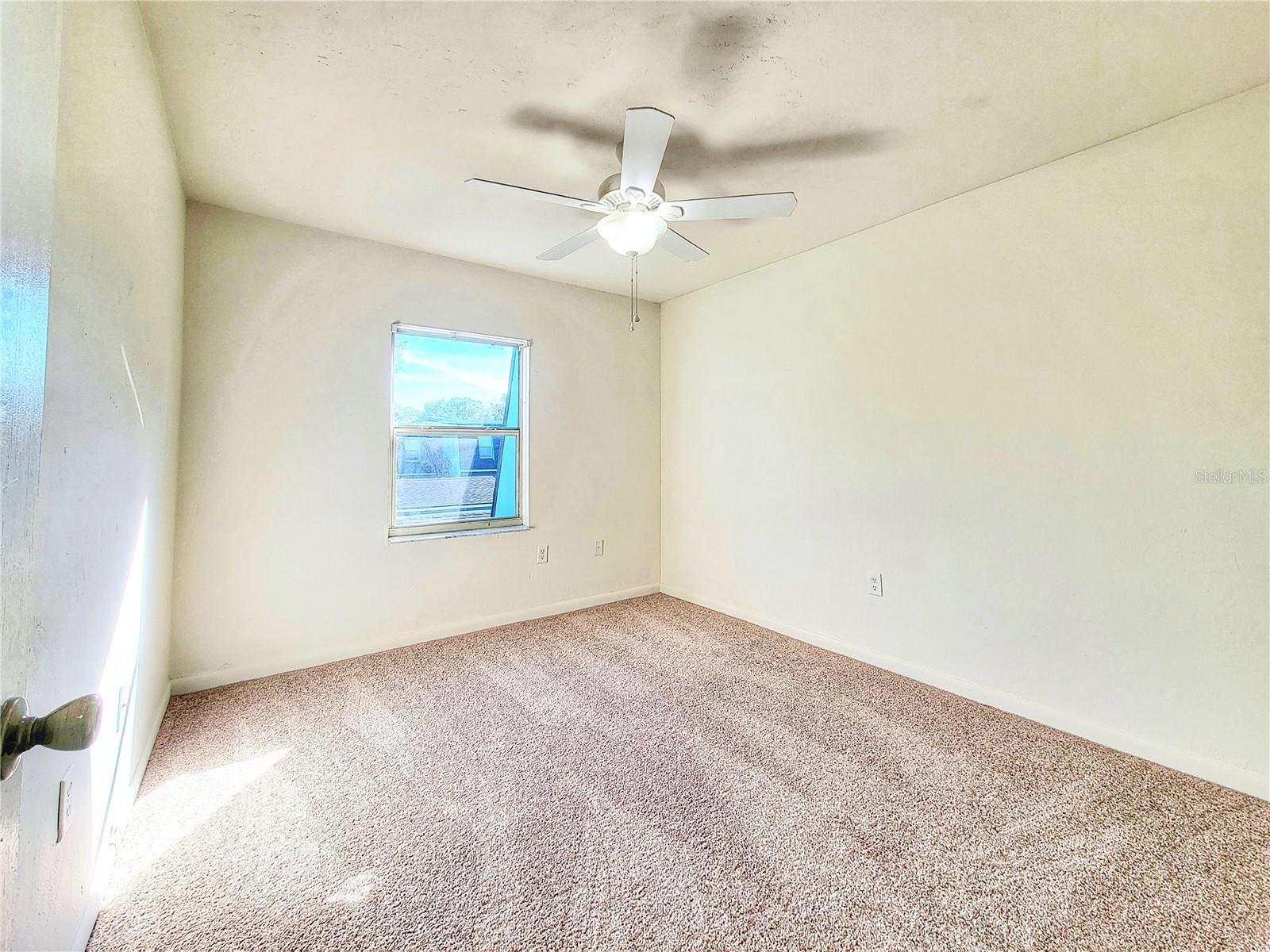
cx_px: 635
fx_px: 477
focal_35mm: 13
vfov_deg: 89.9
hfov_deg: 106.2
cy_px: 476
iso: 50
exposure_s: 1/179
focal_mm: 2.2
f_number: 2.2
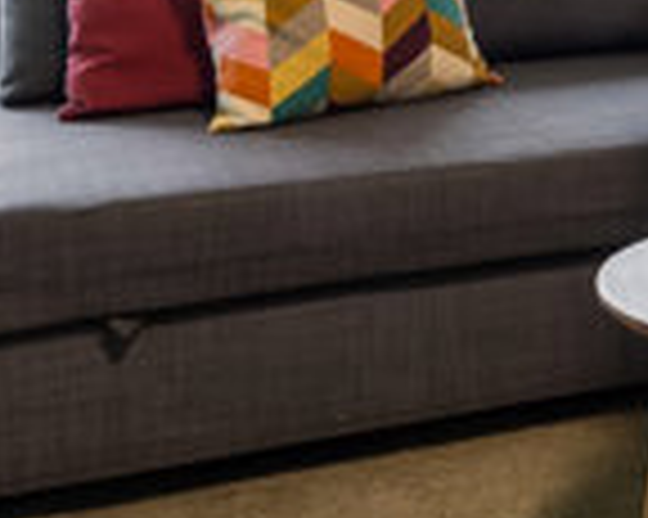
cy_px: -200
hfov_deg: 22.9
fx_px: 1495
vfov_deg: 18.0
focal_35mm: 78
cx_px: 734
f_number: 10
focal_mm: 15
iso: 200
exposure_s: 1/2
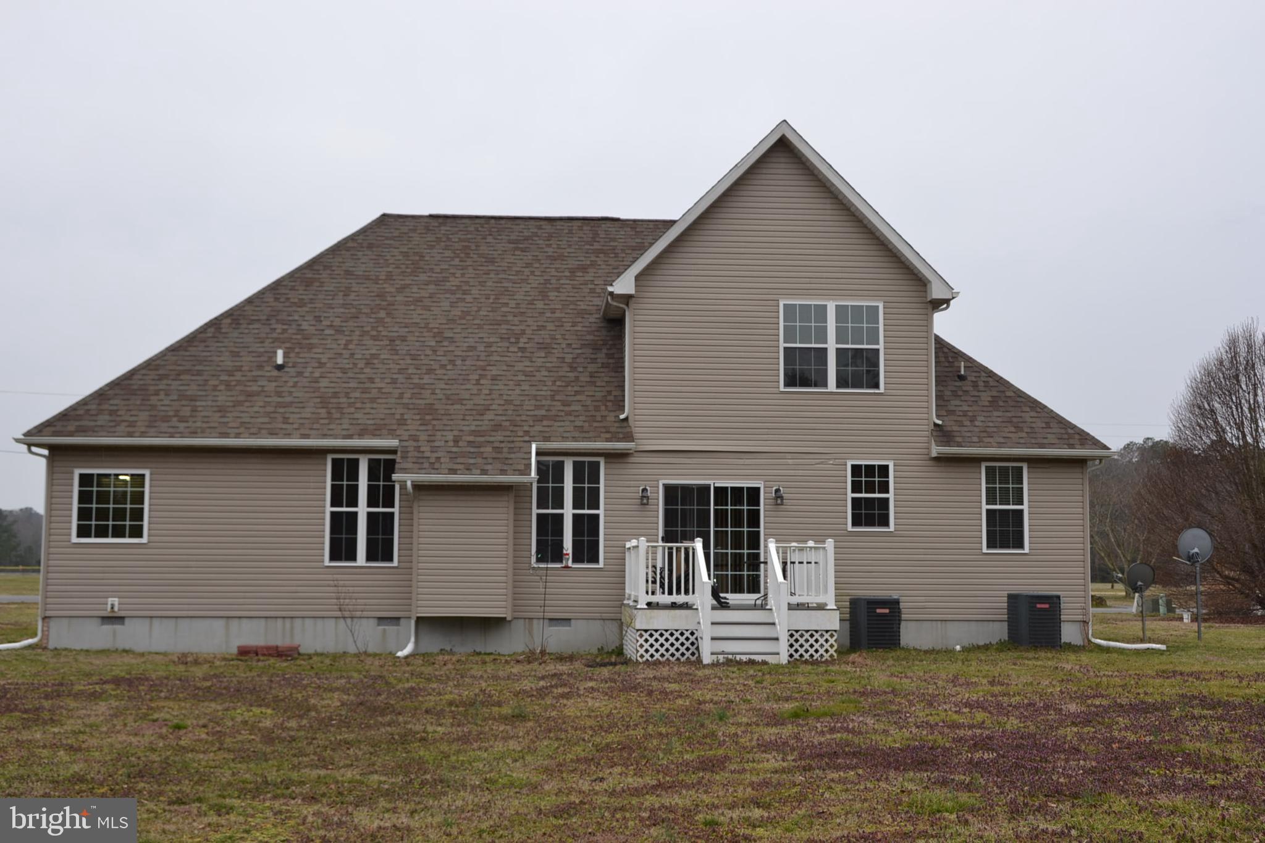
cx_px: 632
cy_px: 422
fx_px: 1370
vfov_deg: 34.2
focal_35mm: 39
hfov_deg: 49.6
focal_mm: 26
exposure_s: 1/200
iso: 100
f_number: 6.3
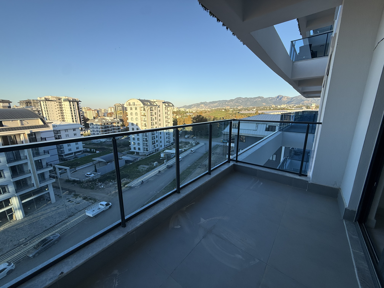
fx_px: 155
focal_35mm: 14
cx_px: 192
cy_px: 144
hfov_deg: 102.1
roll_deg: +0.2
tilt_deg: -12.6
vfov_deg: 85.7
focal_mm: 2.22
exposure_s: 1/760
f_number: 2.2
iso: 50
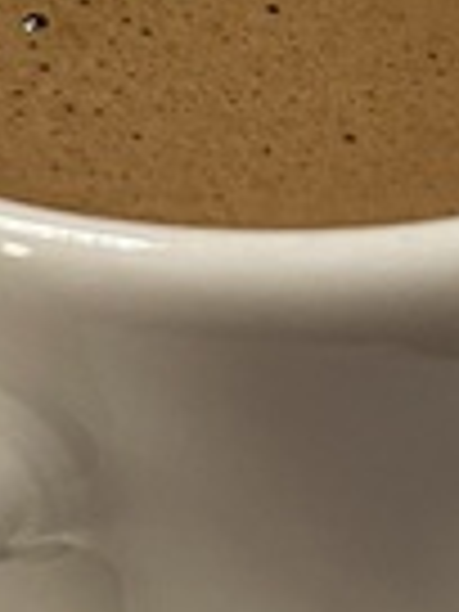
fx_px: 3112
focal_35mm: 176
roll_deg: -4.5
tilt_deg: -41.7
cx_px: 176
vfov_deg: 11.1
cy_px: -14
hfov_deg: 8.4
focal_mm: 5.1
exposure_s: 1/50
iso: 320
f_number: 1.6
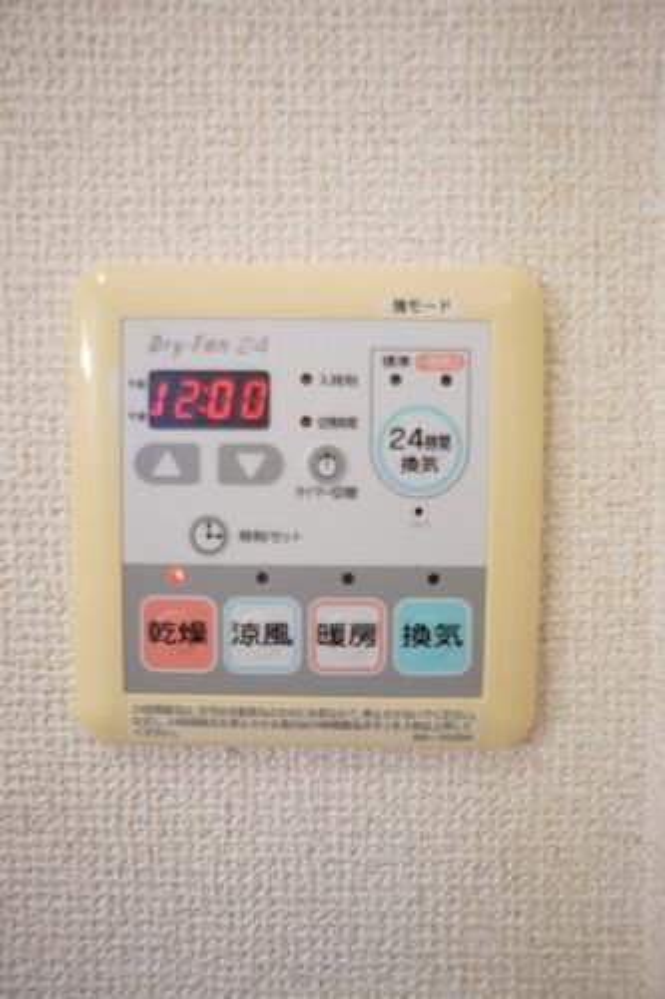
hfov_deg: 53.1
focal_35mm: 24
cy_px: 500
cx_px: 332
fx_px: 665
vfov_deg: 73.8
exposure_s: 1/60
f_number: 2.8
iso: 640
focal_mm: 16
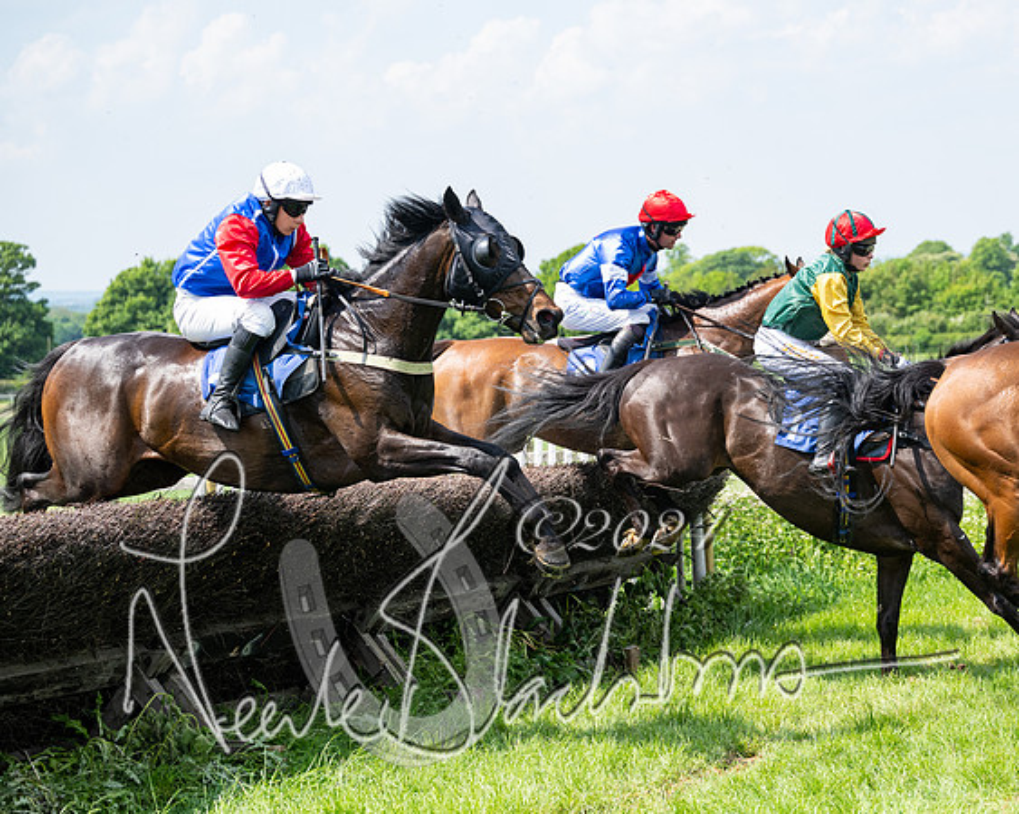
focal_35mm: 90
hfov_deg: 21.3
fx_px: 2699
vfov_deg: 17.2
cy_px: 407
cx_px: 694
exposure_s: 1/2000
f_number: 4
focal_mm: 70
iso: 400
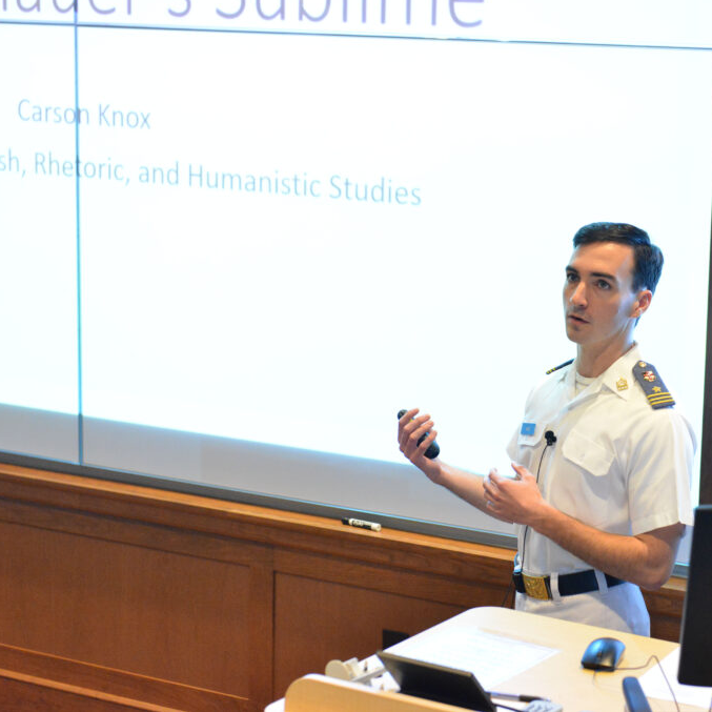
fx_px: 2094
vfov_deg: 19.3
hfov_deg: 19.3
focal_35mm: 90
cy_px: 354
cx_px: 450
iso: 6400
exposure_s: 1/250
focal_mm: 70
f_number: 4
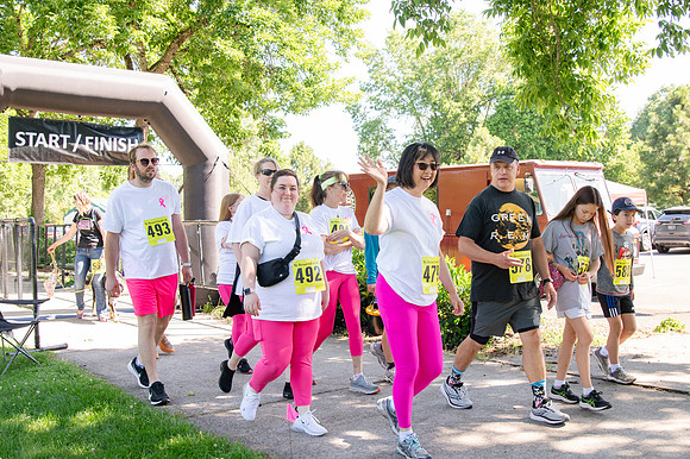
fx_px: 690
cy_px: 230
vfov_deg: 36.8
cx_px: 345
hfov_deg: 53.2
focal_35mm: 36
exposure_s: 1/400
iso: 500
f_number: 3.5
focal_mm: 24
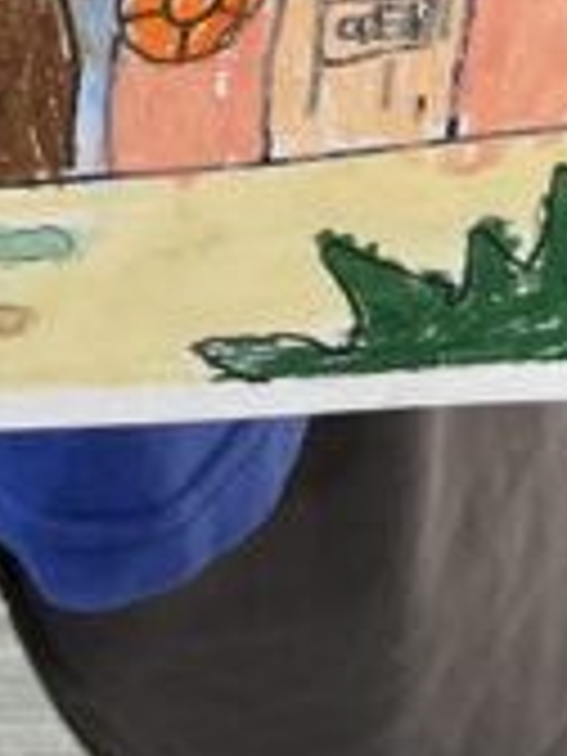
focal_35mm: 155
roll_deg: -0.6
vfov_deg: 10.5
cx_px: -126
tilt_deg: -22.0
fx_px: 3385
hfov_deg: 9.4
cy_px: -1188
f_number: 1.6
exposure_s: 1/50
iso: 80
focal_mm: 5.1
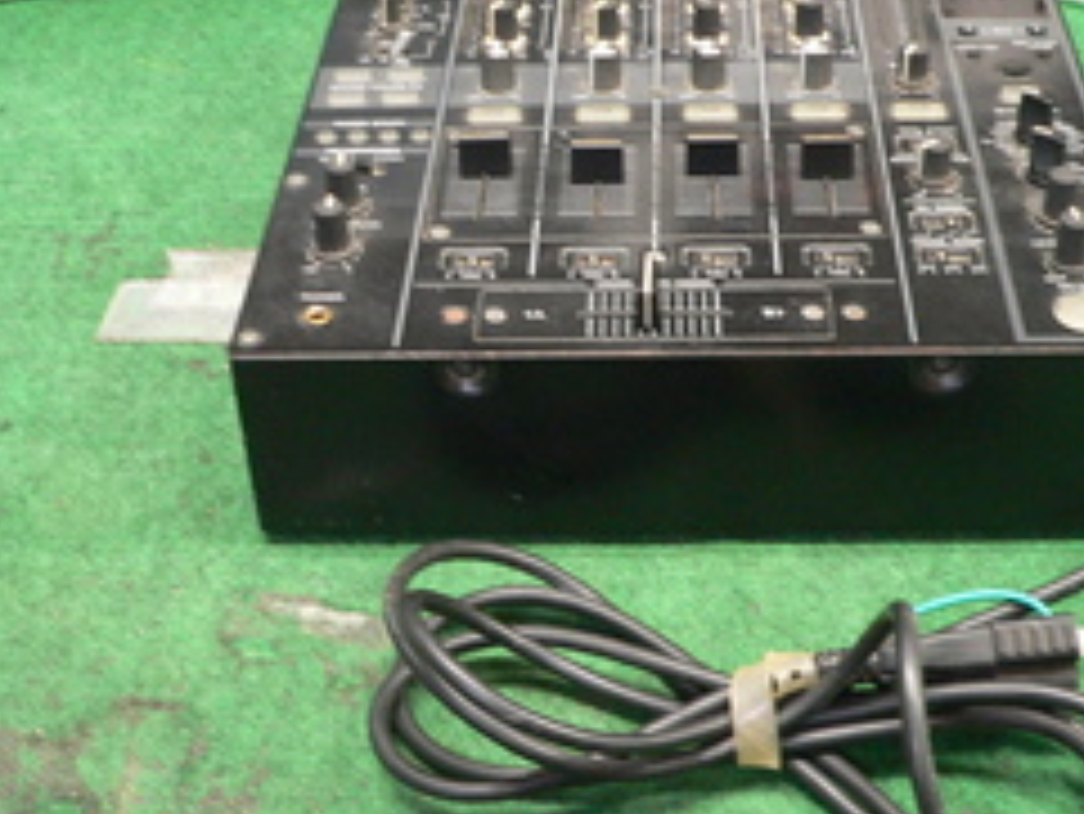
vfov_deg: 24.4
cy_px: 335
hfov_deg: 32.1
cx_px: 630
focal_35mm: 60
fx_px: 1880
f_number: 2.8
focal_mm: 6.3
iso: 200
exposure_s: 1/6
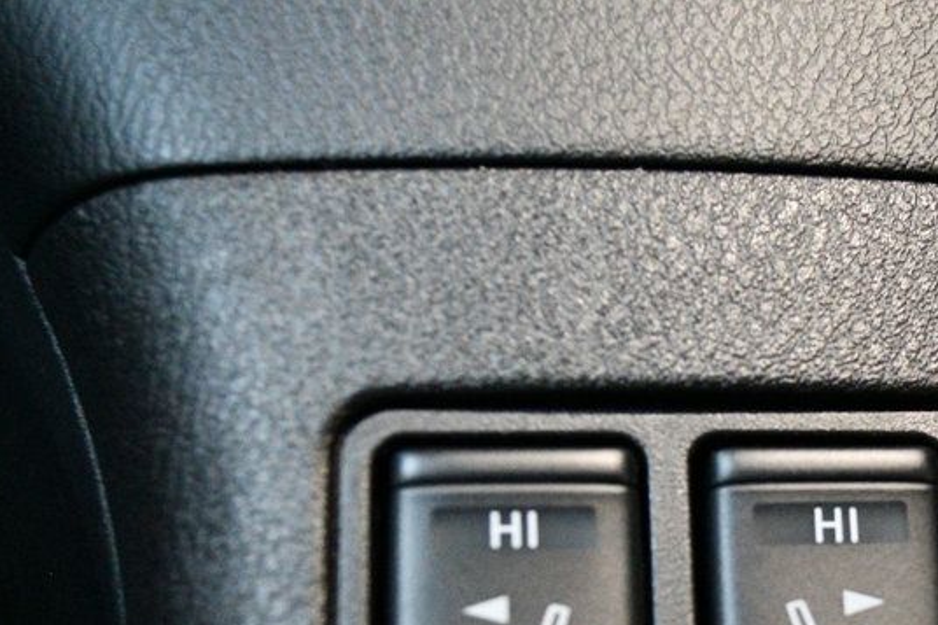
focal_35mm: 63
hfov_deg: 30.6
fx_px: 1641
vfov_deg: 21.1
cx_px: 826
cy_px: 567
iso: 8000
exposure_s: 1/60
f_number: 4
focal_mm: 22
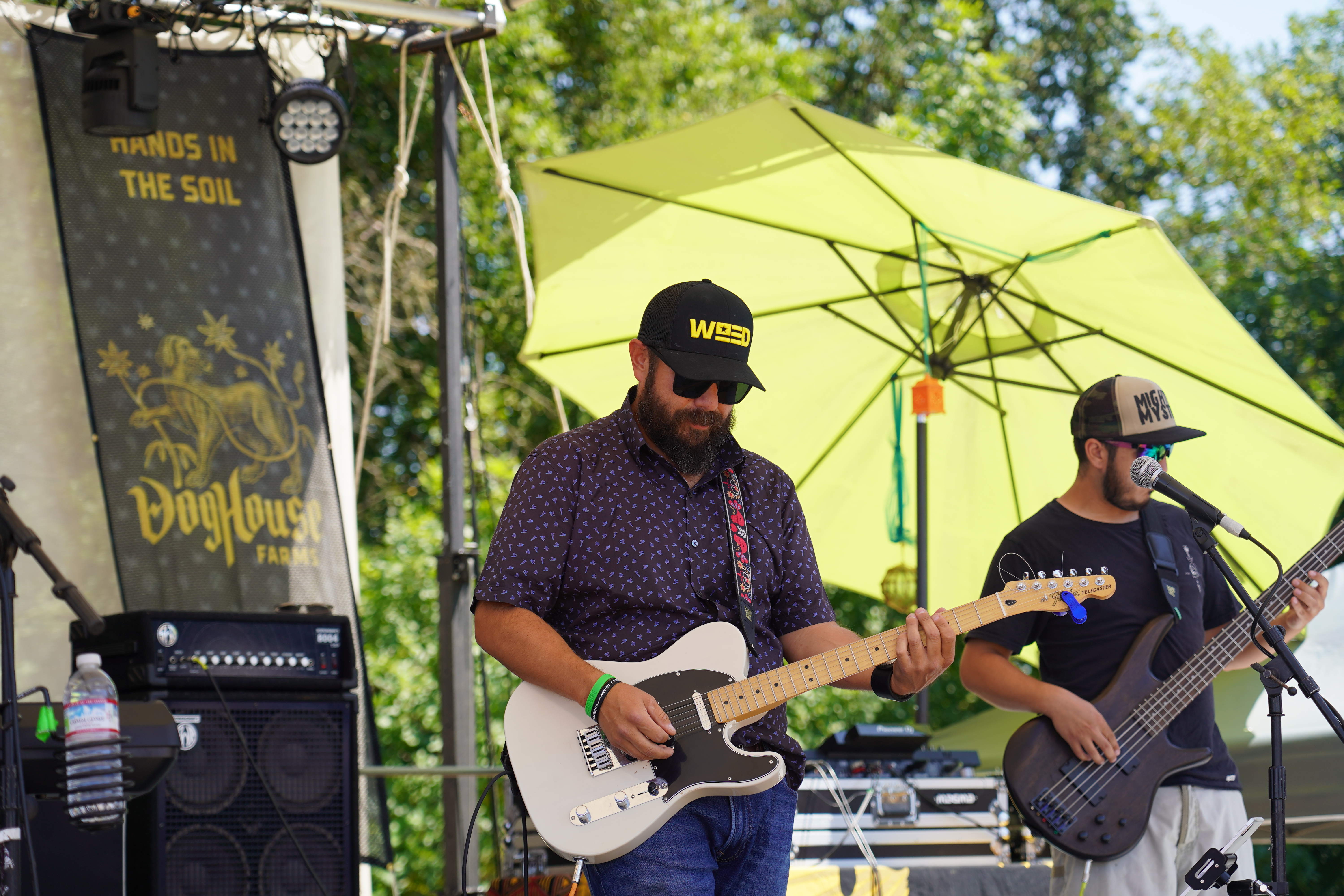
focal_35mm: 105
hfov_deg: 19.5
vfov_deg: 13.0
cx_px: 672
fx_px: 3920
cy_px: 448
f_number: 5
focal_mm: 105
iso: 100
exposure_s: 1/250
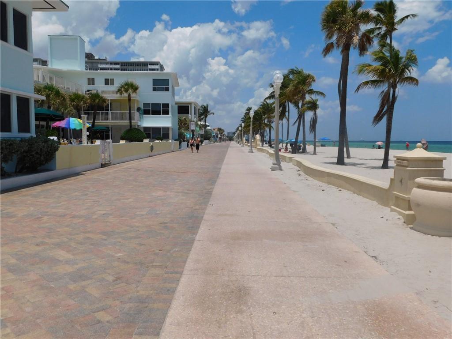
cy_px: 170
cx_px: 226
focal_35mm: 30
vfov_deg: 46.8
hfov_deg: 60.0
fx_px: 392
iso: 125
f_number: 6.4
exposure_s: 1/1000
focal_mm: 5.3
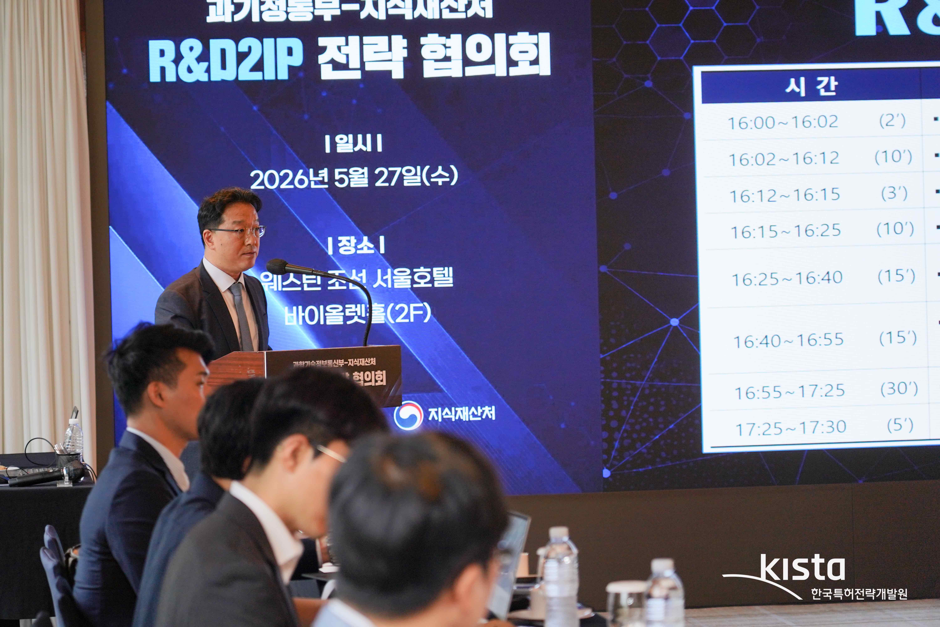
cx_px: 470
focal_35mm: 90
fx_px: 2350
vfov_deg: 15.2
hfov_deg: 22.6
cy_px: 314
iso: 640
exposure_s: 1/100
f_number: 4
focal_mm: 90
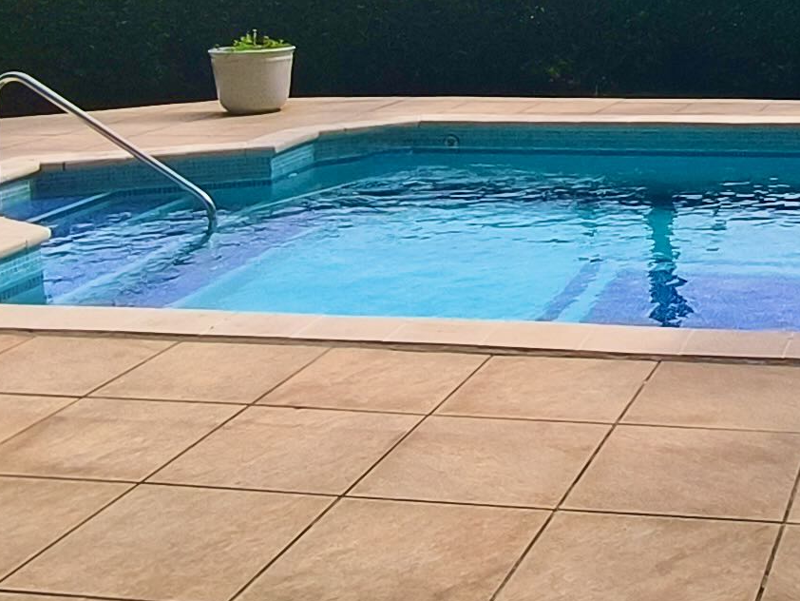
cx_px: 763
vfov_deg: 22.7
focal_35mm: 62
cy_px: -10
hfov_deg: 29.5
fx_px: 1433
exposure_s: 1/3944
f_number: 2.2
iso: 50
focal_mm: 1.65
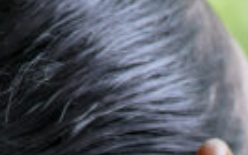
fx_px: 5560
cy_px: 595
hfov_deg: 2.5
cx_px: 604
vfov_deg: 1.6
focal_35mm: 823
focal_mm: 105
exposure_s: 1/80
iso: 200
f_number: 4
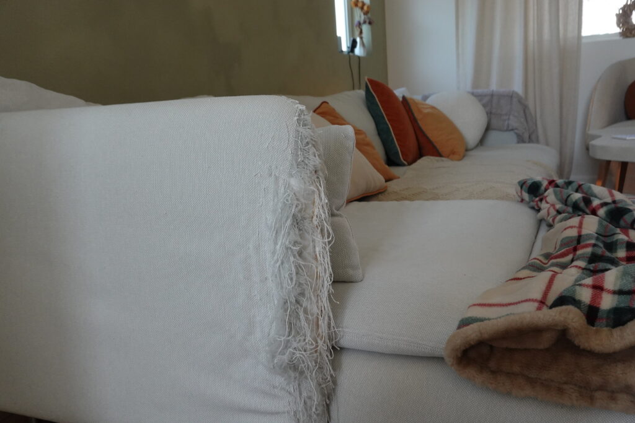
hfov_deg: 55.8
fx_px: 600
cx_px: 318
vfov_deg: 38.9
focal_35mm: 34
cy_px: 212
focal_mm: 12.54
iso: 640
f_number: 3.5
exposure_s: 1/160
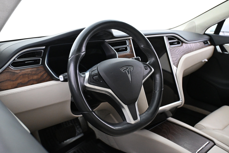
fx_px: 200
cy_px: 76
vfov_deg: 41.7
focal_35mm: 32
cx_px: 114
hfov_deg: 59.5
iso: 4000
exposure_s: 1/40
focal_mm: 21
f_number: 4
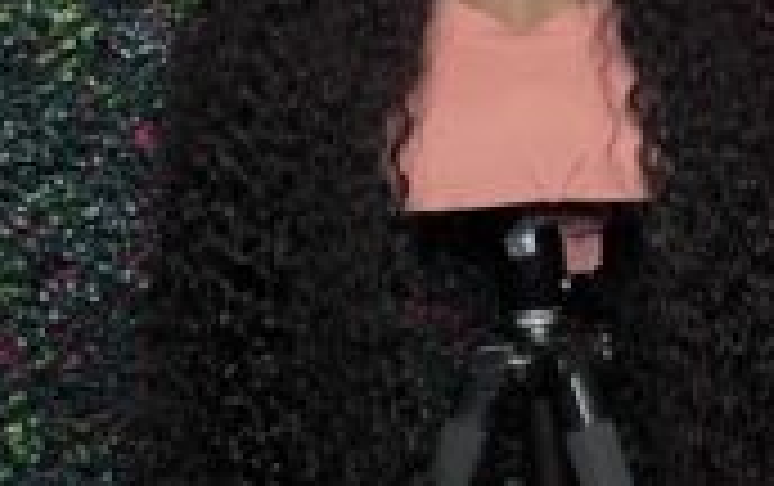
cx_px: 594
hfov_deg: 31.3
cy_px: 0
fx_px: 1352
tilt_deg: -2.2
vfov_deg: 19.8
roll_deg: +4.7
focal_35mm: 64
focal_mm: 5.1
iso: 125
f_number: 1.6
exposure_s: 1/74
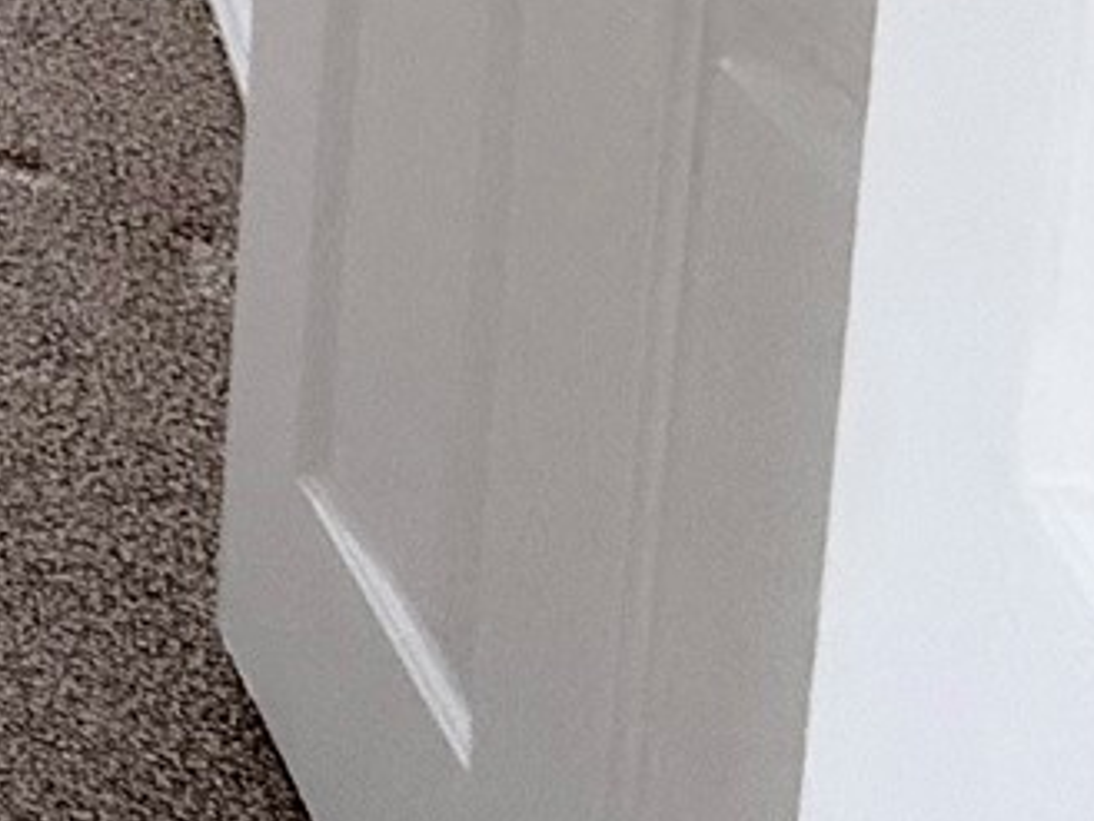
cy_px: -1000
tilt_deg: -7.1
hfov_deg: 15.3
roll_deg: +3.5
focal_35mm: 68
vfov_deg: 15.3
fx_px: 2150
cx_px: -1523
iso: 250
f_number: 2.2
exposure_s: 1/99
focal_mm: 2.22
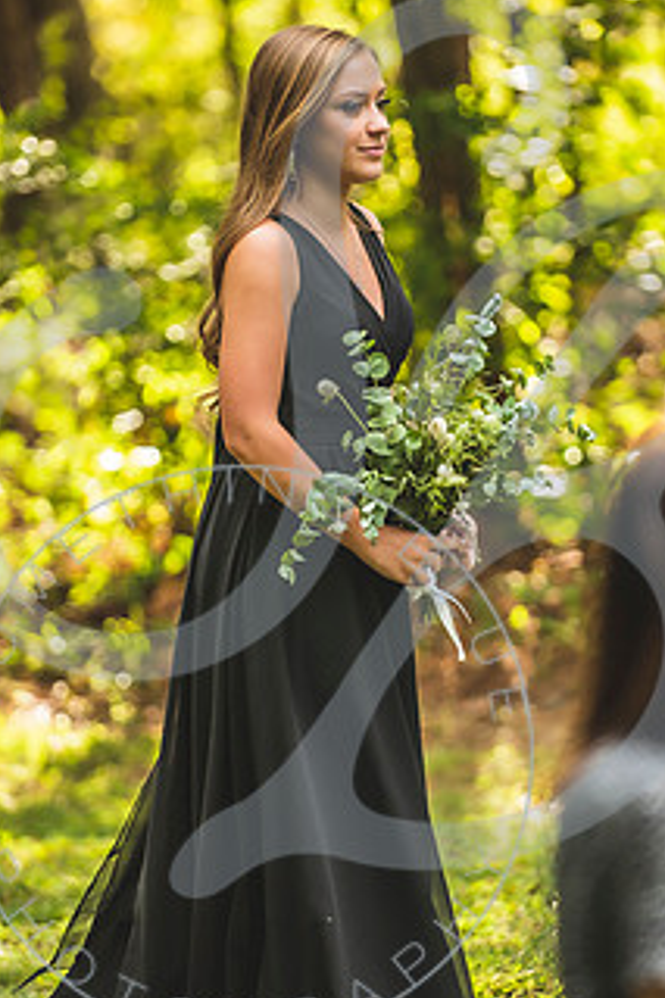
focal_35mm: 225
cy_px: 518
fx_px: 6241
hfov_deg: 6.1
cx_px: 384
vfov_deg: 9.2
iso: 500
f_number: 2.8
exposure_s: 1/500
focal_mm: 160
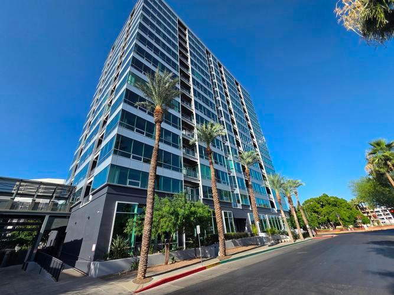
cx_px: 197
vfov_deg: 89.9
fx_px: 148
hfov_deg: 106.2
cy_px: 148
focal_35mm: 13
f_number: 2.2
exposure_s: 1/1505
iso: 50
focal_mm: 2.2
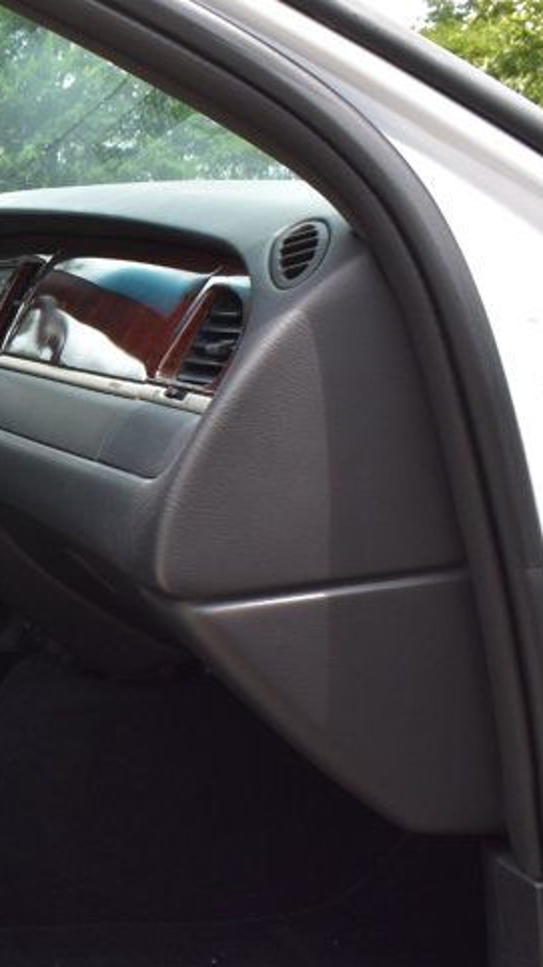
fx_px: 1539
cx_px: -236
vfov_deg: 34.9
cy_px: 539
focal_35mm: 60
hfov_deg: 18.1
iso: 400
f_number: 10
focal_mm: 18
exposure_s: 1/200
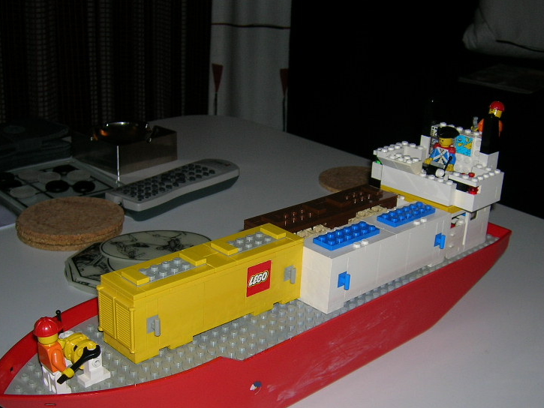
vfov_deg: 30.2
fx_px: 754
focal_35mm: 48
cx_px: 302
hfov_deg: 39.6
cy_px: 247
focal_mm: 5.7
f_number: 2.9
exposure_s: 1/60.1
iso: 50
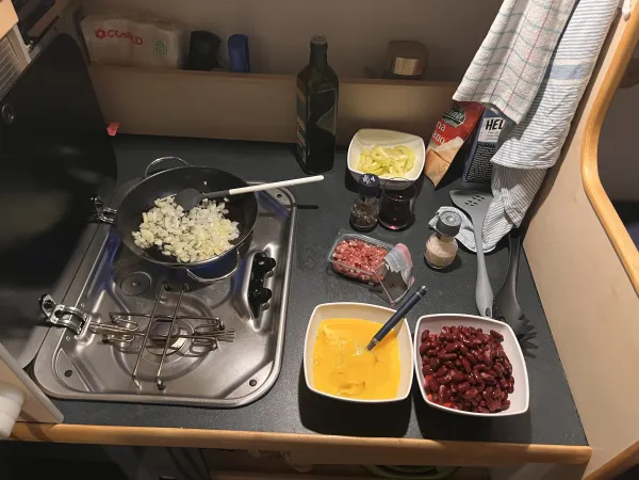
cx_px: 320
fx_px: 480
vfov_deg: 53.1
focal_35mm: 26
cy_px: 240
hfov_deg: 67.3
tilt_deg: -49.0
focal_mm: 5.7
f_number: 1.5
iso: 640
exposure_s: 1/40
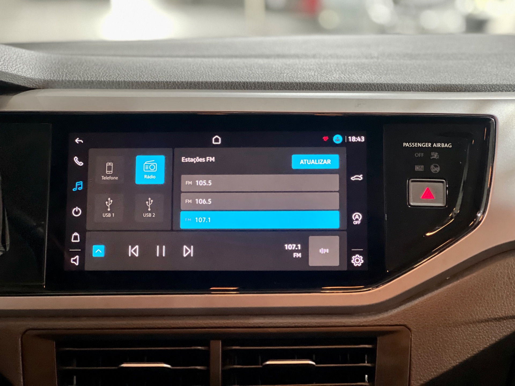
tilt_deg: -12.4
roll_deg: +1.0
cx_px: 258
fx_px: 1146
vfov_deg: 19.1
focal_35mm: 77
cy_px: 193
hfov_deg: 25.3
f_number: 2.8
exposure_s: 1/15
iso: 640
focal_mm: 9
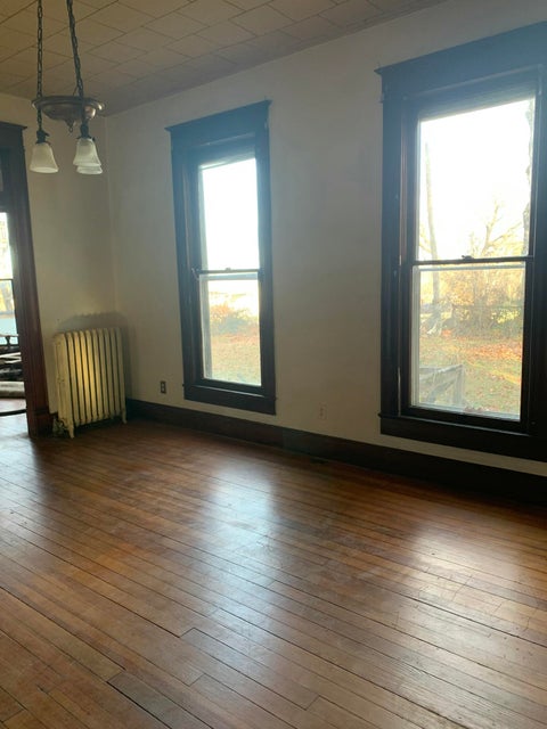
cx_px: 274
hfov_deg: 53.1
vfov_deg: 67.3
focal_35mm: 26
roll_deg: +1.9
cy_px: 364
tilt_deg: -8.9
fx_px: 548
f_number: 1.8
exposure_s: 1/78
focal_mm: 4.25
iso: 100
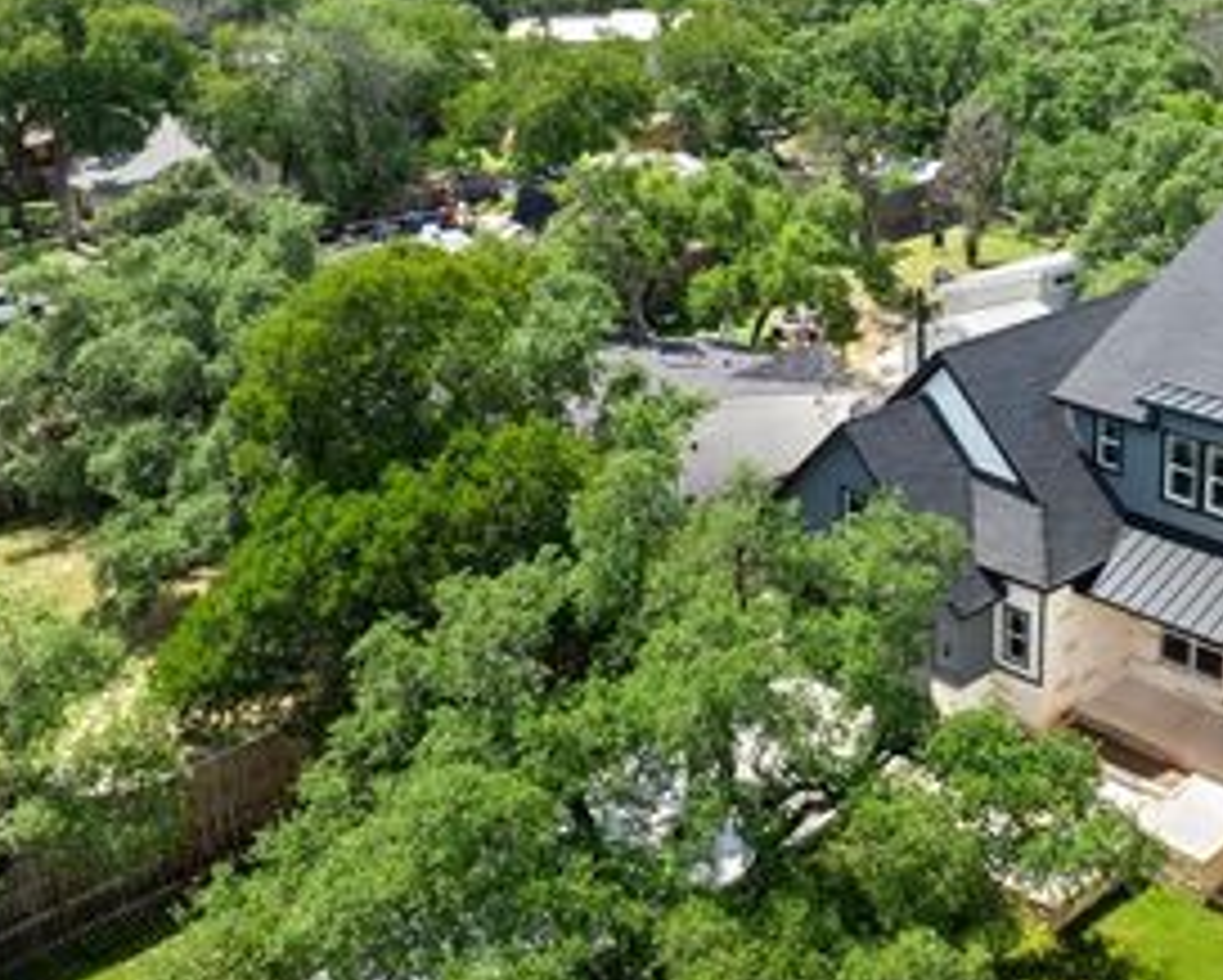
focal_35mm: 43
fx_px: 1558
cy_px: 346
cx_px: 994
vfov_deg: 34.7
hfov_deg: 40.9
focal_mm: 12.29
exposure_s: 1/80
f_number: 11
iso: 100
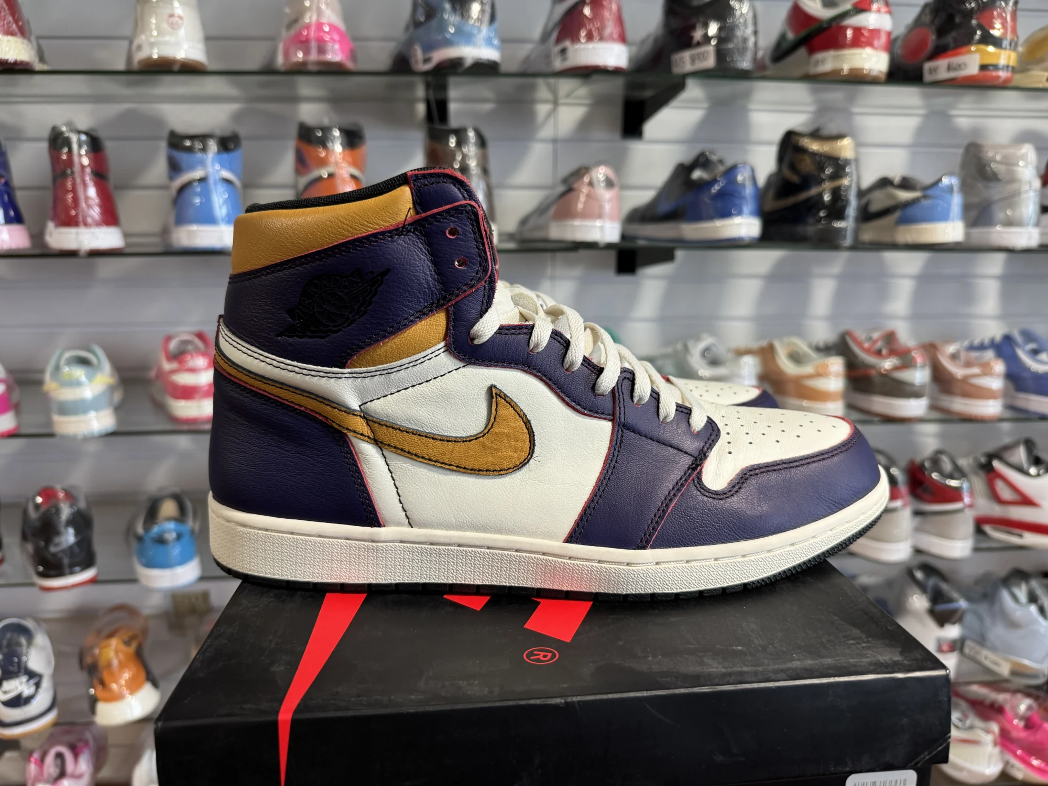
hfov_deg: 71.6
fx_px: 727
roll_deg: -0.1
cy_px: 393
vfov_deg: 56.8
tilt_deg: -12.8
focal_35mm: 24
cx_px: 524
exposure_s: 1/60
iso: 200
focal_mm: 6.76
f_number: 1.78
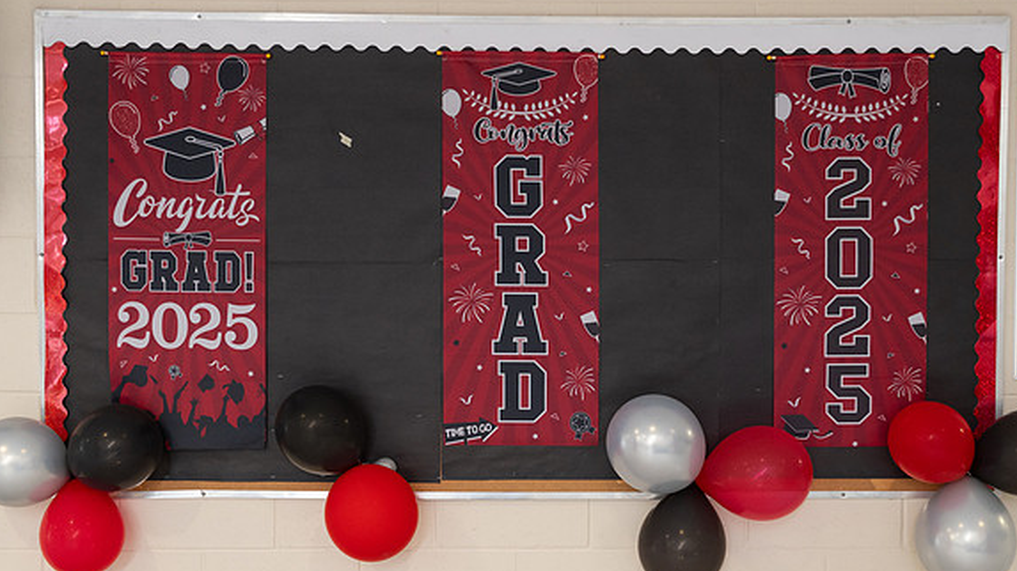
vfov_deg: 19.1
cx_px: 533
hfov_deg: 33.3
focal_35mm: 63
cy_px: 281
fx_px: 1699
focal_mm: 52
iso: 1000
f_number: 2.8
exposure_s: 1/200
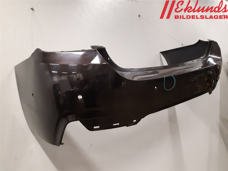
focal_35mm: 26
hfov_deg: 67.3
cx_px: 114
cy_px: 86
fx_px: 171
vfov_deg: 53.1
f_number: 1.7
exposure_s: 1/50
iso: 320
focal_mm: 3.93
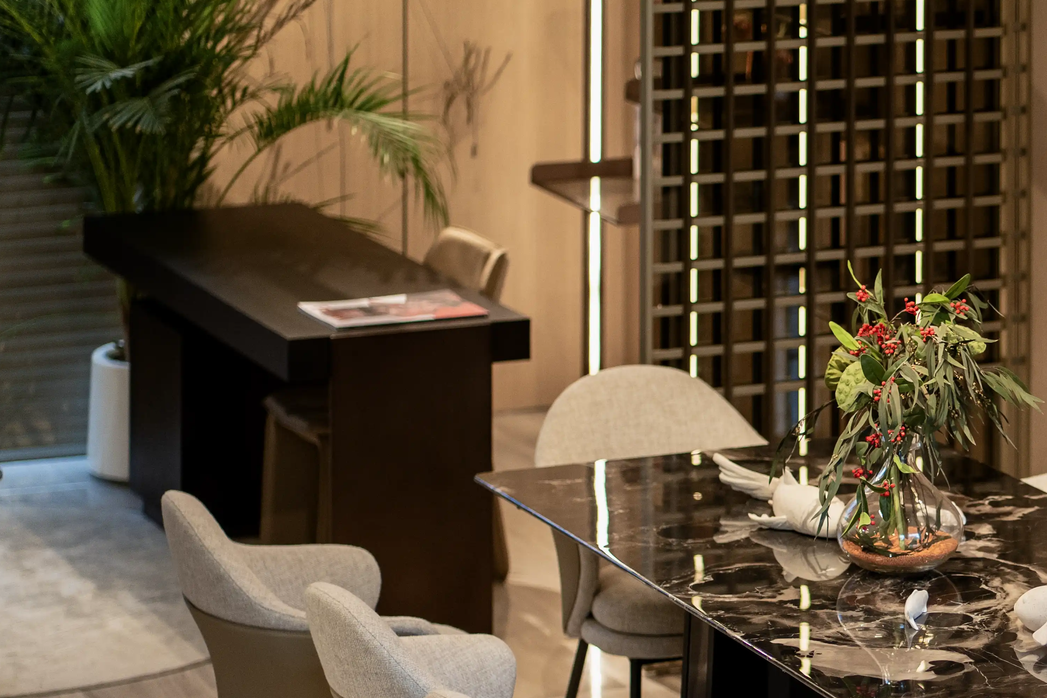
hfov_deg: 11.9
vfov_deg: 8.0
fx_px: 4973
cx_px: 990
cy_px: 598
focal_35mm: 171
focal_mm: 85
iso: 640
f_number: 1.8
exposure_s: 1/200
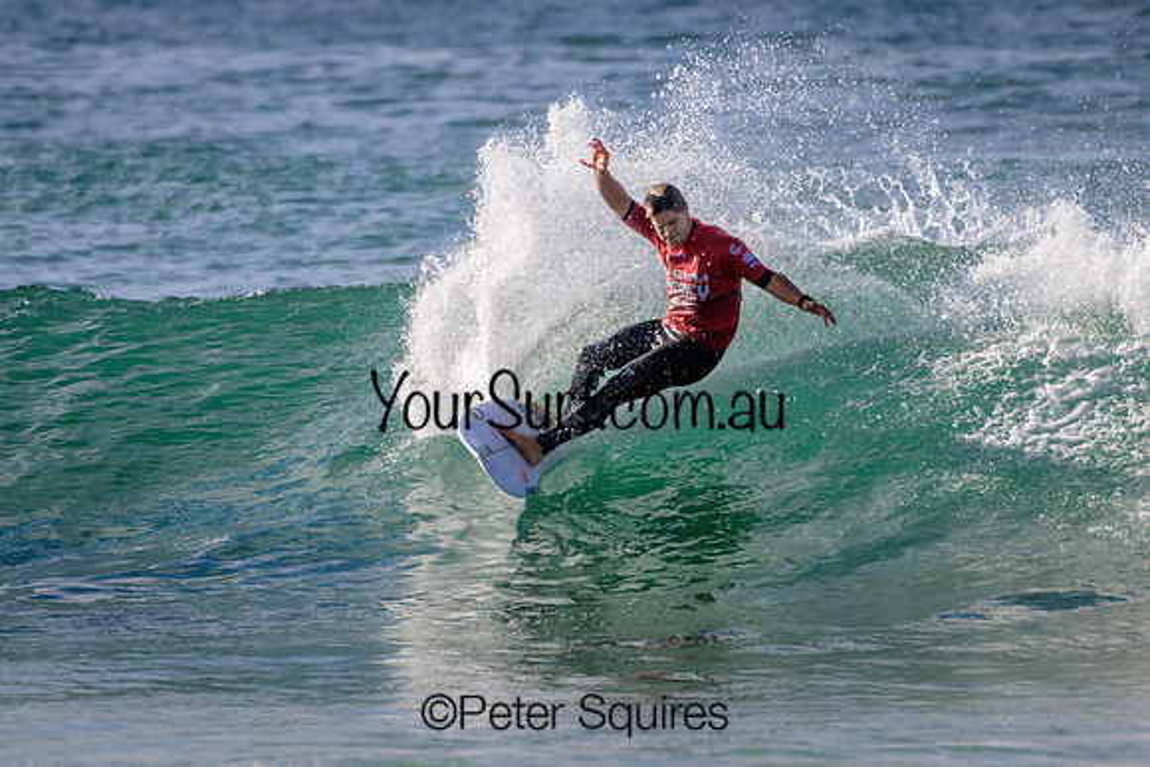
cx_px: 575
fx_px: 31950
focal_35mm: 1000
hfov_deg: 2.1
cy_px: 384
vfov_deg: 1.4
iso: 1600
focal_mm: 1000
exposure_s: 1/3200
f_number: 11
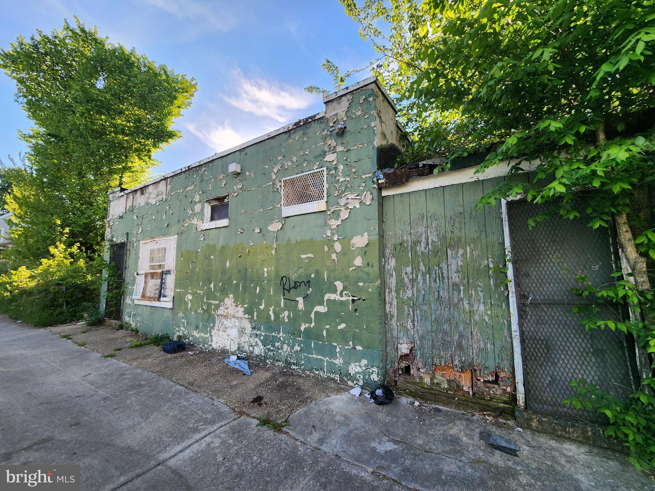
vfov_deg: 89.9
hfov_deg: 106.2
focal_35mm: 13
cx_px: 328
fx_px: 246
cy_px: 246
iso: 50
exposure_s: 1/604
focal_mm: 2.2
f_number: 2.2
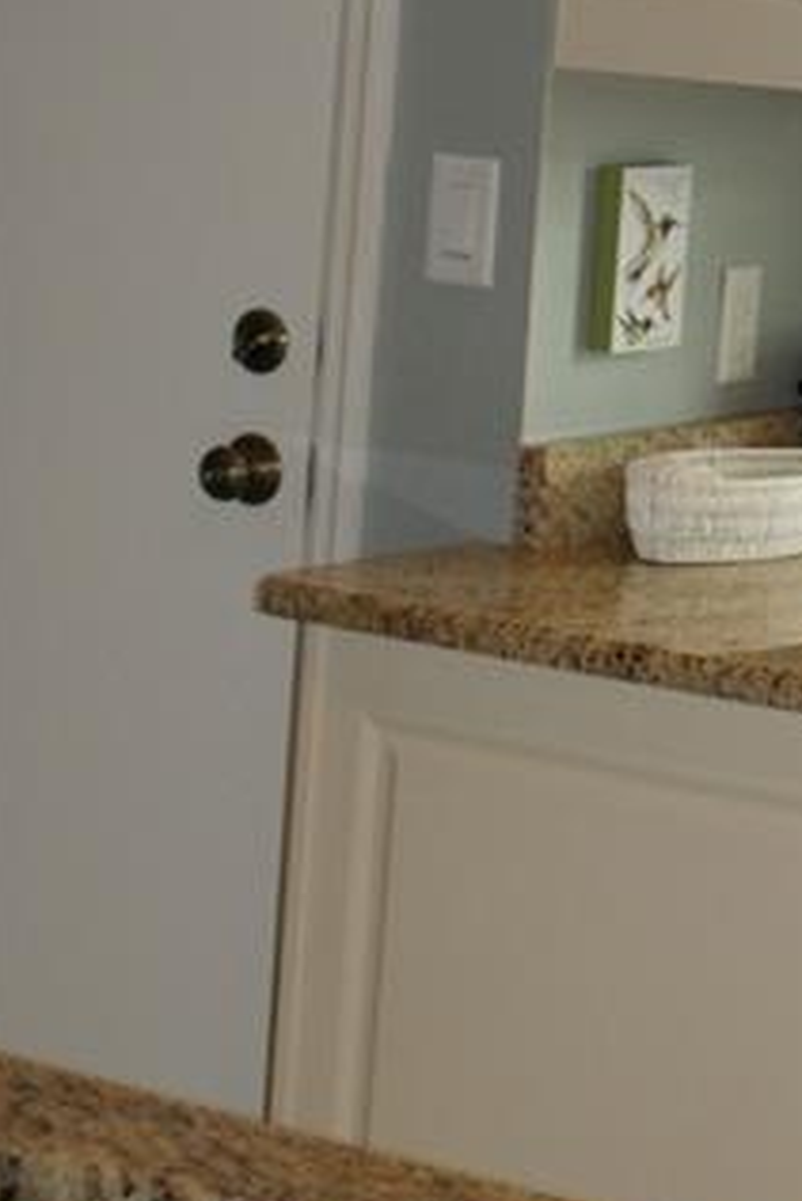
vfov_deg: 19.6
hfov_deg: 13.1
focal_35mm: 102
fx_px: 3405
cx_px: 950
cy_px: 103
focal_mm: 28
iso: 400
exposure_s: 1/80
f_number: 5
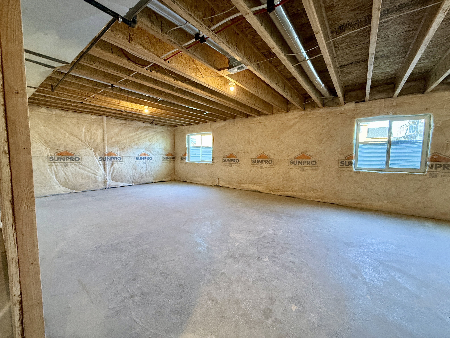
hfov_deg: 102.1
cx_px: 225
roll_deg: -0.5
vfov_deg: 85.7
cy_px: 169
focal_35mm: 14
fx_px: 182
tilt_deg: -3.7
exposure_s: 1/60
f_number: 2.2
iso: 400
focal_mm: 2.22
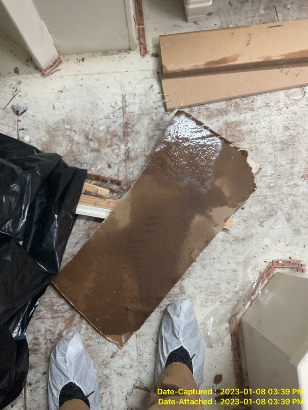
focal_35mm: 29
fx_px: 344
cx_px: 154
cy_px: 205
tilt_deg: -82.2
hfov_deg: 48.2
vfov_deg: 61.7
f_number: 1.8
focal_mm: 3
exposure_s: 1/60
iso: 160
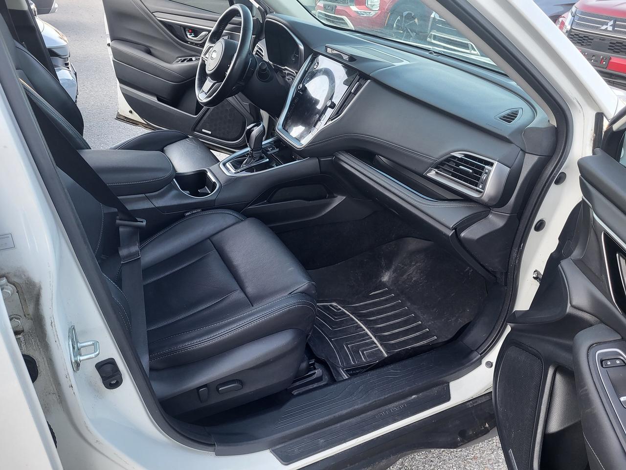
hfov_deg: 67.3
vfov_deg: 53.1
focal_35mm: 26
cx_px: 313
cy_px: 235
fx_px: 470
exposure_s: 1/120
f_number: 1.8
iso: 100
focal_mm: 5.4
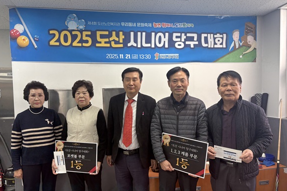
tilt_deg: -3.7
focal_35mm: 28
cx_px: 143
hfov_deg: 65.5
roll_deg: +1.1
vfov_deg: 46.3
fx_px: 223
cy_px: 108
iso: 80
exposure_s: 1/120
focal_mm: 5.96
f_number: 1.6
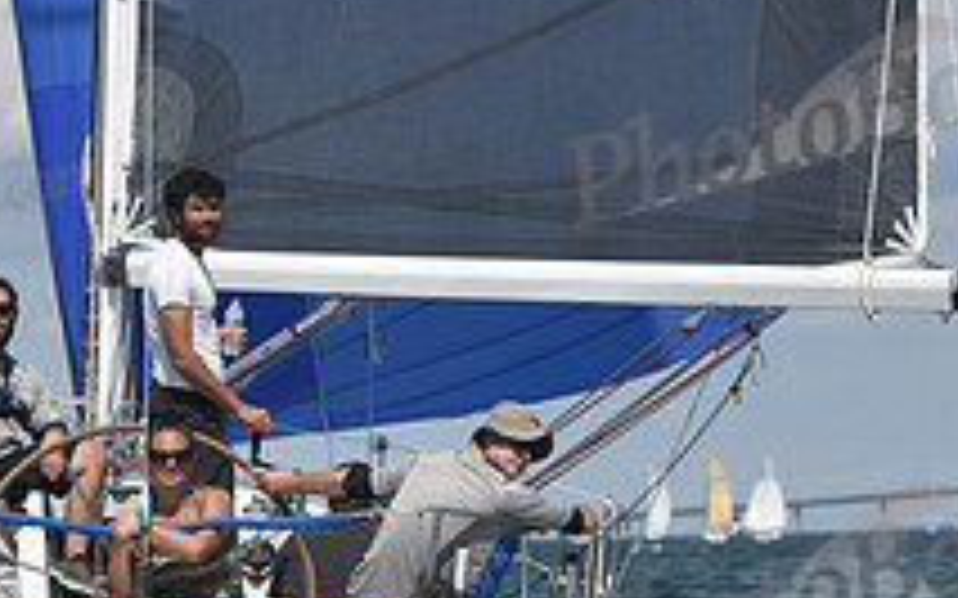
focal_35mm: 272
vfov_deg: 4.8
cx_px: 337
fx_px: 7100
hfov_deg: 7.7
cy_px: 407
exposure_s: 1/1600
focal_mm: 98
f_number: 5
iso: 250
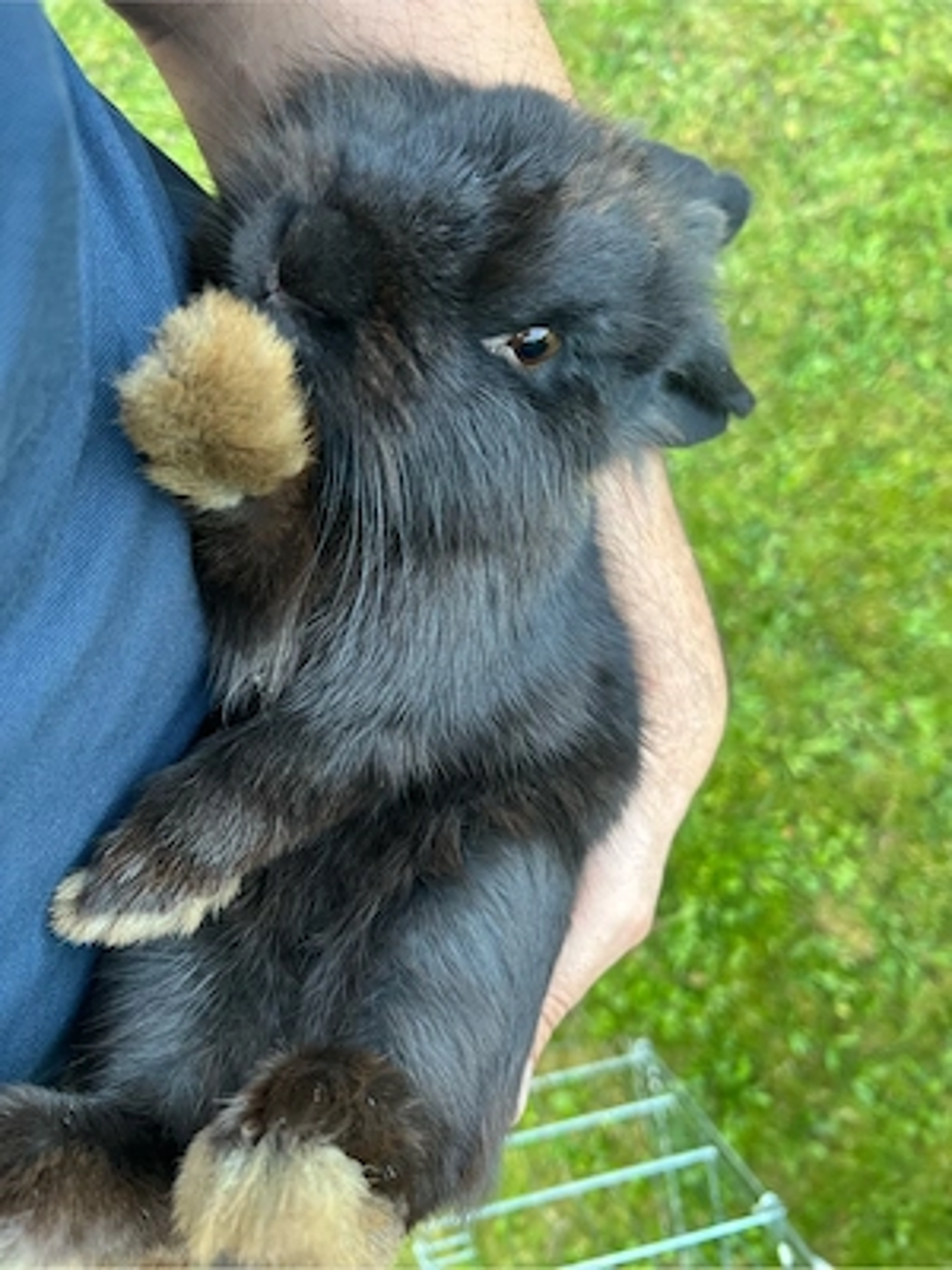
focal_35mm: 26
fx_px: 953
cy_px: 635
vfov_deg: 67.3
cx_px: 476
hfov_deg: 53.1
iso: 125
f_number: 1.5
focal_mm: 5.7
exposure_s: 1/110
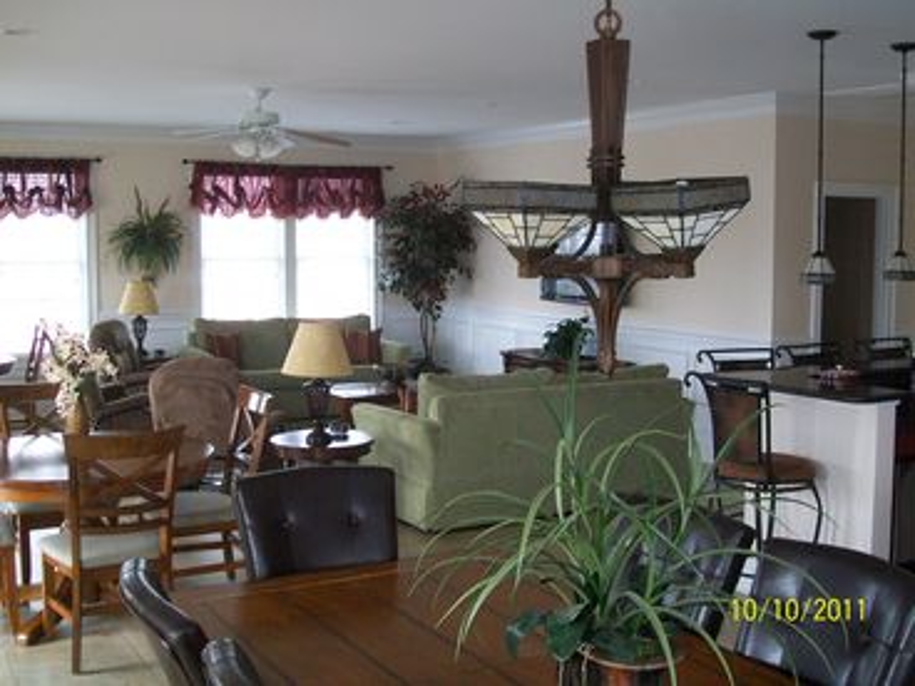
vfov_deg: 34.3
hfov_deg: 44.8
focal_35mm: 42
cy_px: 343
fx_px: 1110
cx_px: 458
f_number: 3.1
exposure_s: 1/80
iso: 160
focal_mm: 7.6
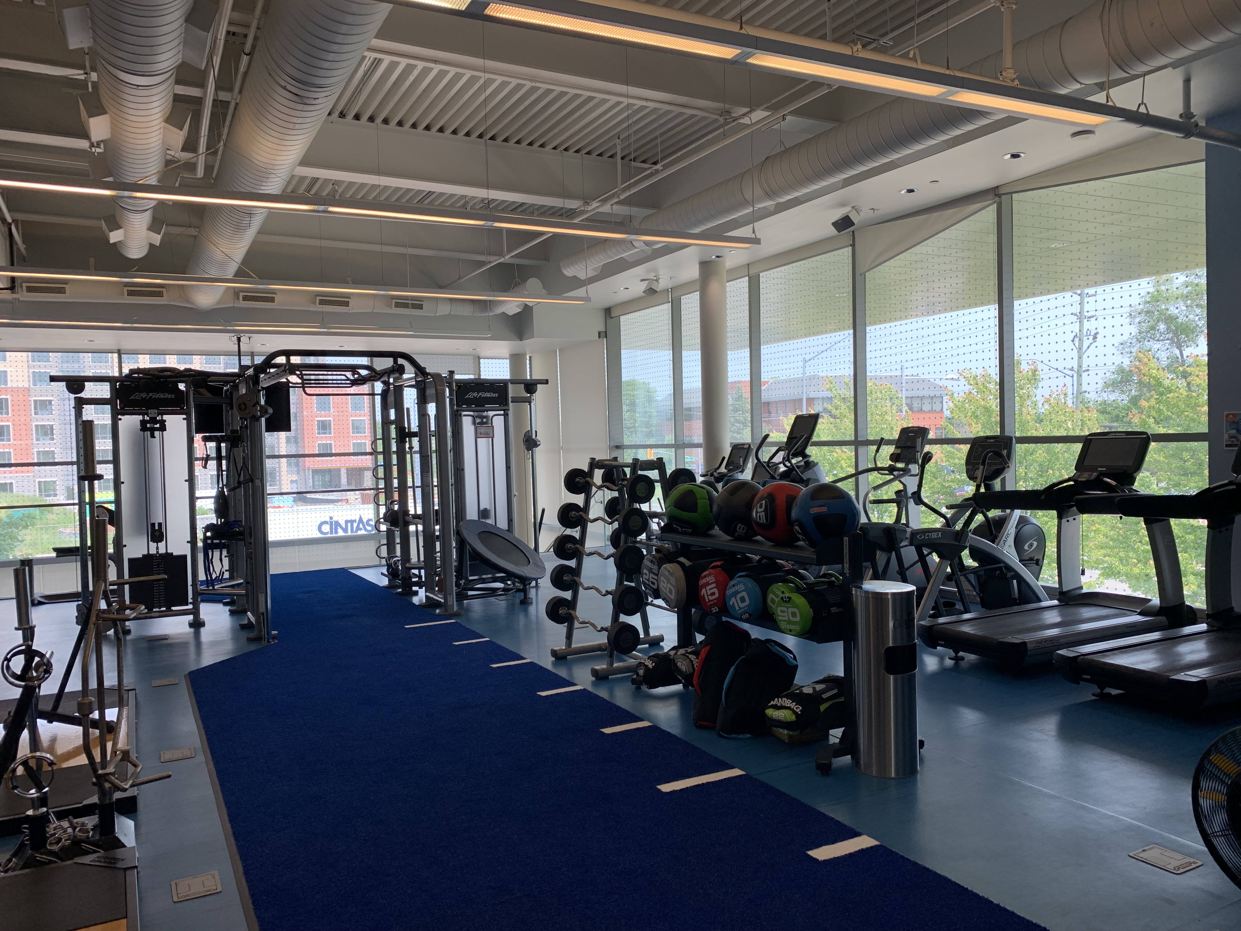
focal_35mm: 26
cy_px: 466
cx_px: 620
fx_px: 932
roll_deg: +1.9
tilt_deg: -2.0
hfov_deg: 67.3
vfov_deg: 53.1
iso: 25
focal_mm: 4.25
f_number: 1.8
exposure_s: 1/202
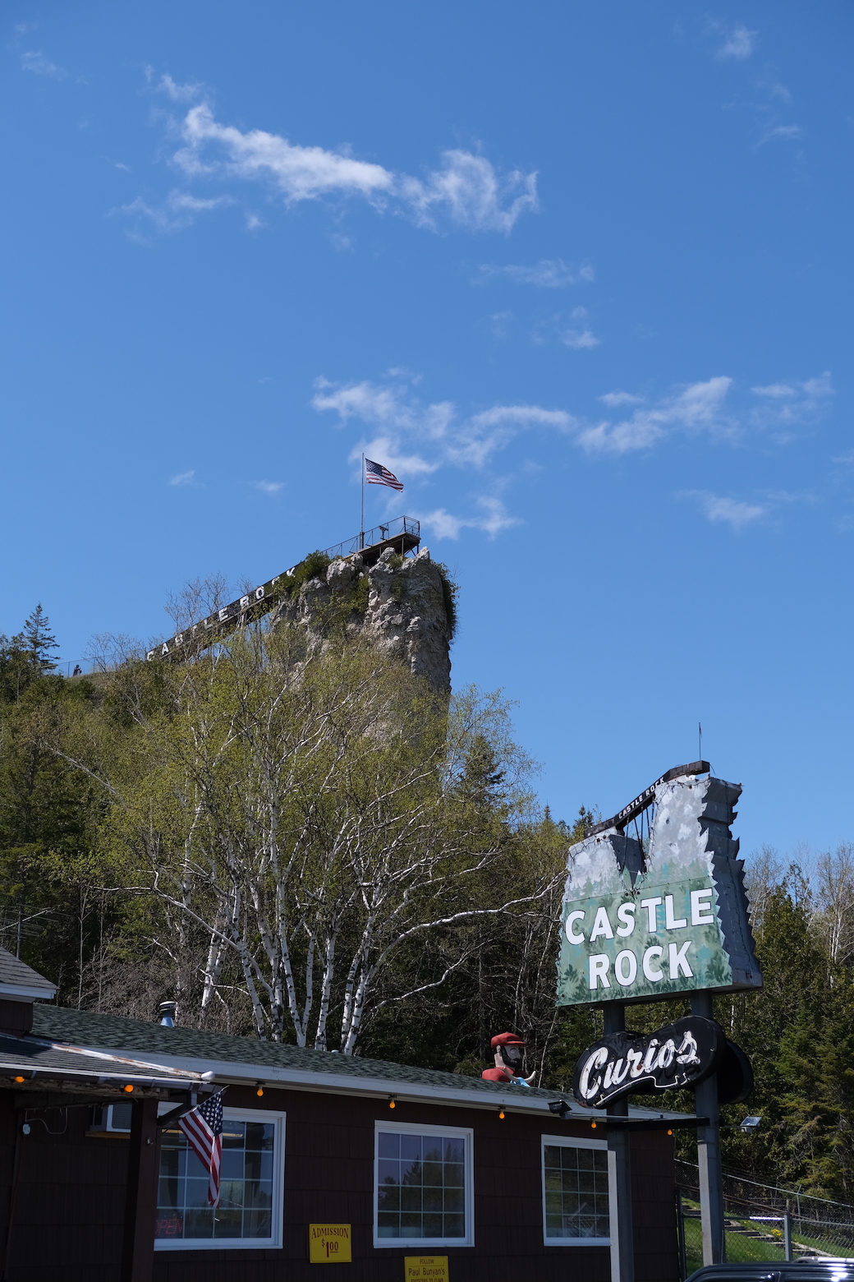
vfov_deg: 42.7
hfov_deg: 29.2
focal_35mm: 46
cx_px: 427
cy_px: 641
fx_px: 1637
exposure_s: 1/950
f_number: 4.3
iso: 160
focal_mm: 30.9
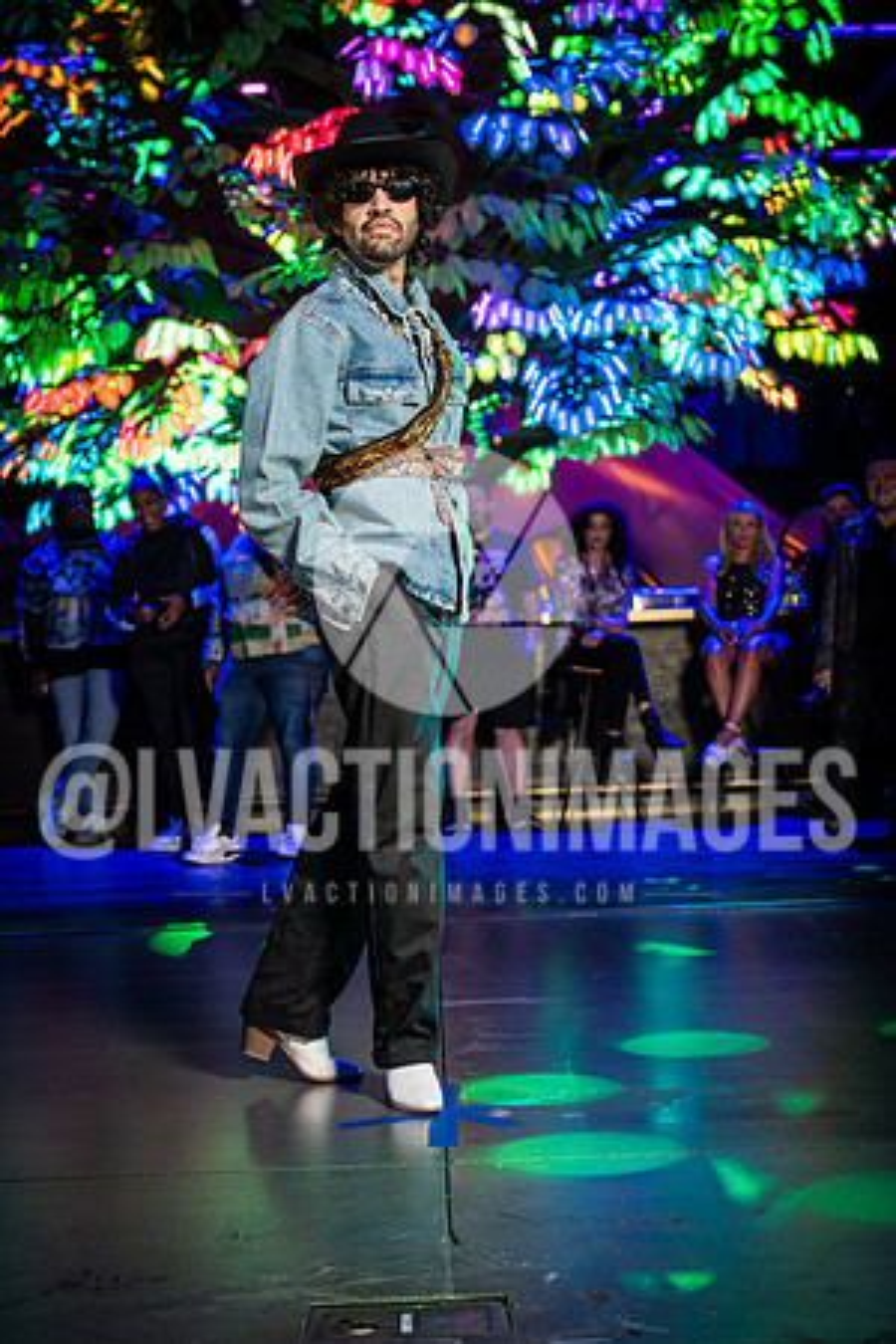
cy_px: 672
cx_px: 448
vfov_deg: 37.5
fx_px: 1979
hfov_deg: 25.5
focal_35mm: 53
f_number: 5
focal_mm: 53
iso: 500
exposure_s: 1/80
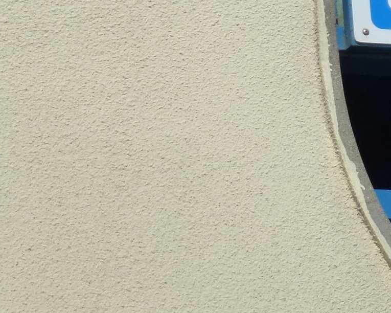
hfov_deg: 7.1
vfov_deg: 5.7
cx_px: 581
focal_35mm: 268
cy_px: -92
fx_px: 3101
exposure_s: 1/1600
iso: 160
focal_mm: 14.8
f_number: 4.8
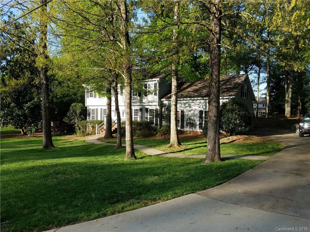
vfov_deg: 53.1
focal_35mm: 26
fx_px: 233
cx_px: 155
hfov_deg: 67.3
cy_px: 116
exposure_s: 1/766
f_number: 1.7
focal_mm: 4.2
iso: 50
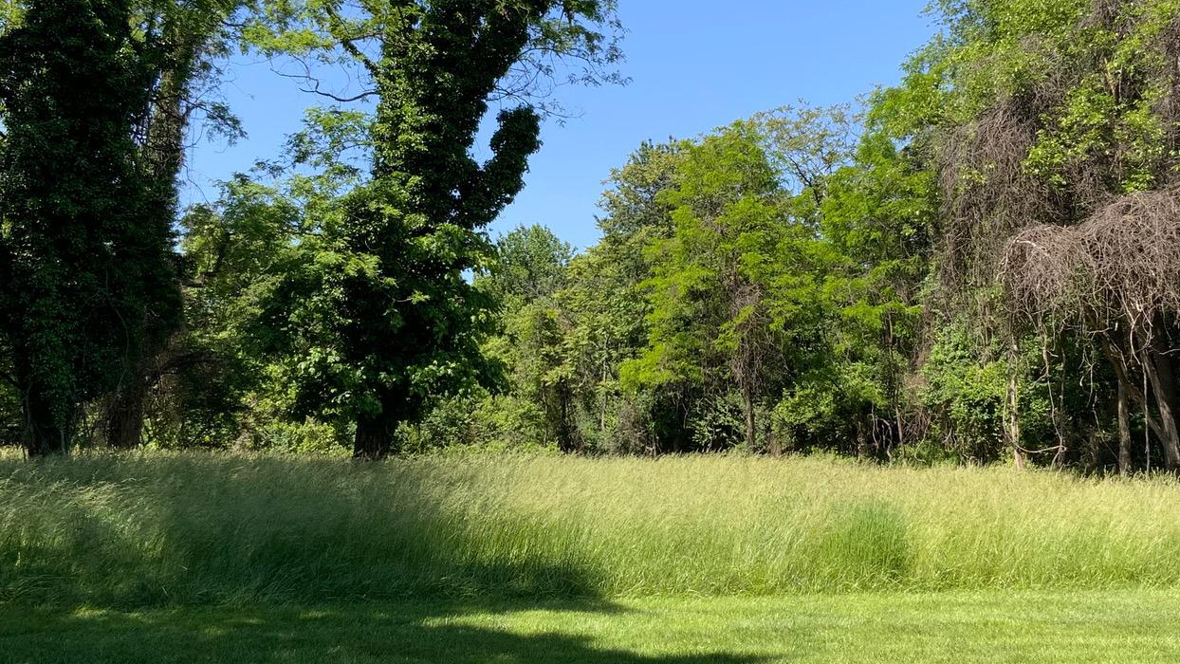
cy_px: 269
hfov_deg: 39.8
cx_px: 683
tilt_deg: +8.3
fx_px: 1627
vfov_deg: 23.0
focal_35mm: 52
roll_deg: +0.0
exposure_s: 1/842
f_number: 1.8
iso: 16
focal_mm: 3
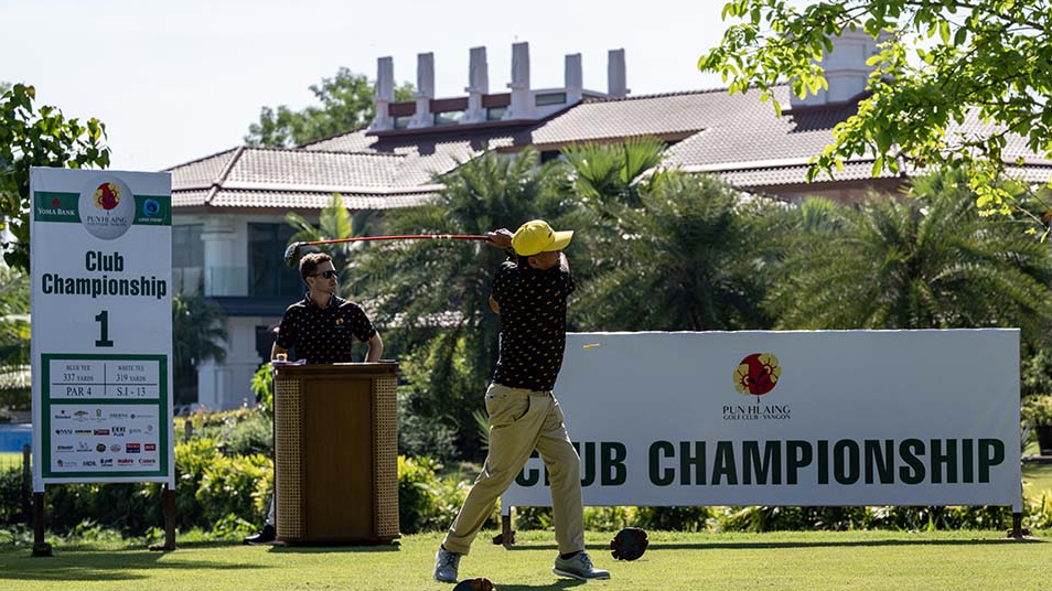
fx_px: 3235
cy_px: 304
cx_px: 528
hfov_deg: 18.5
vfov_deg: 10.4
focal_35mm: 116
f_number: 6.3
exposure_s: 1/800
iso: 280
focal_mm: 110
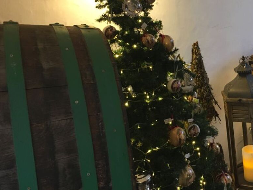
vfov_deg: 32.0
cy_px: 69
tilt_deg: -7.8
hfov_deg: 40.7
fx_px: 329
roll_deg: +1.3
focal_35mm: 45
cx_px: 193
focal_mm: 4.15
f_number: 2.2
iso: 200
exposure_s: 1/33
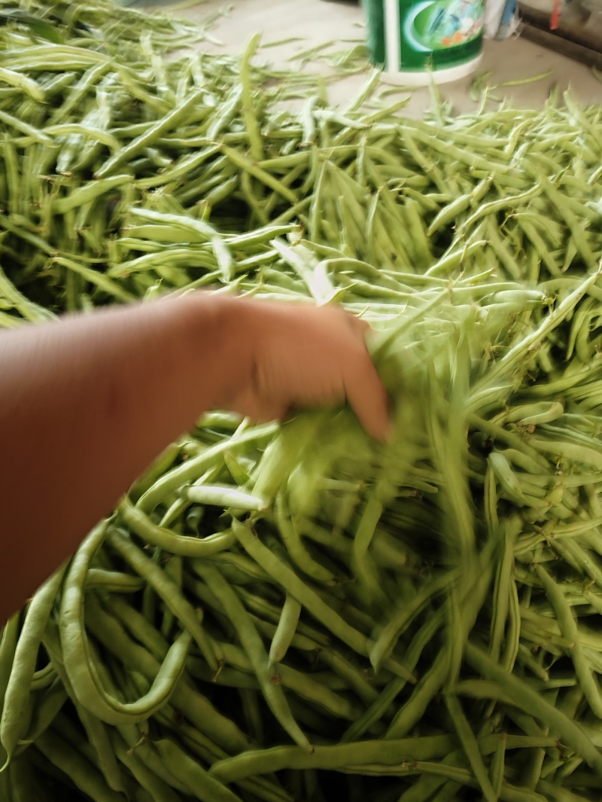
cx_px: 301
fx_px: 579
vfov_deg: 69.4
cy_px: 401
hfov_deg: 54.9
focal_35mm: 25
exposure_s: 1/14.3
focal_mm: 4.71
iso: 646
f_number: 1.79
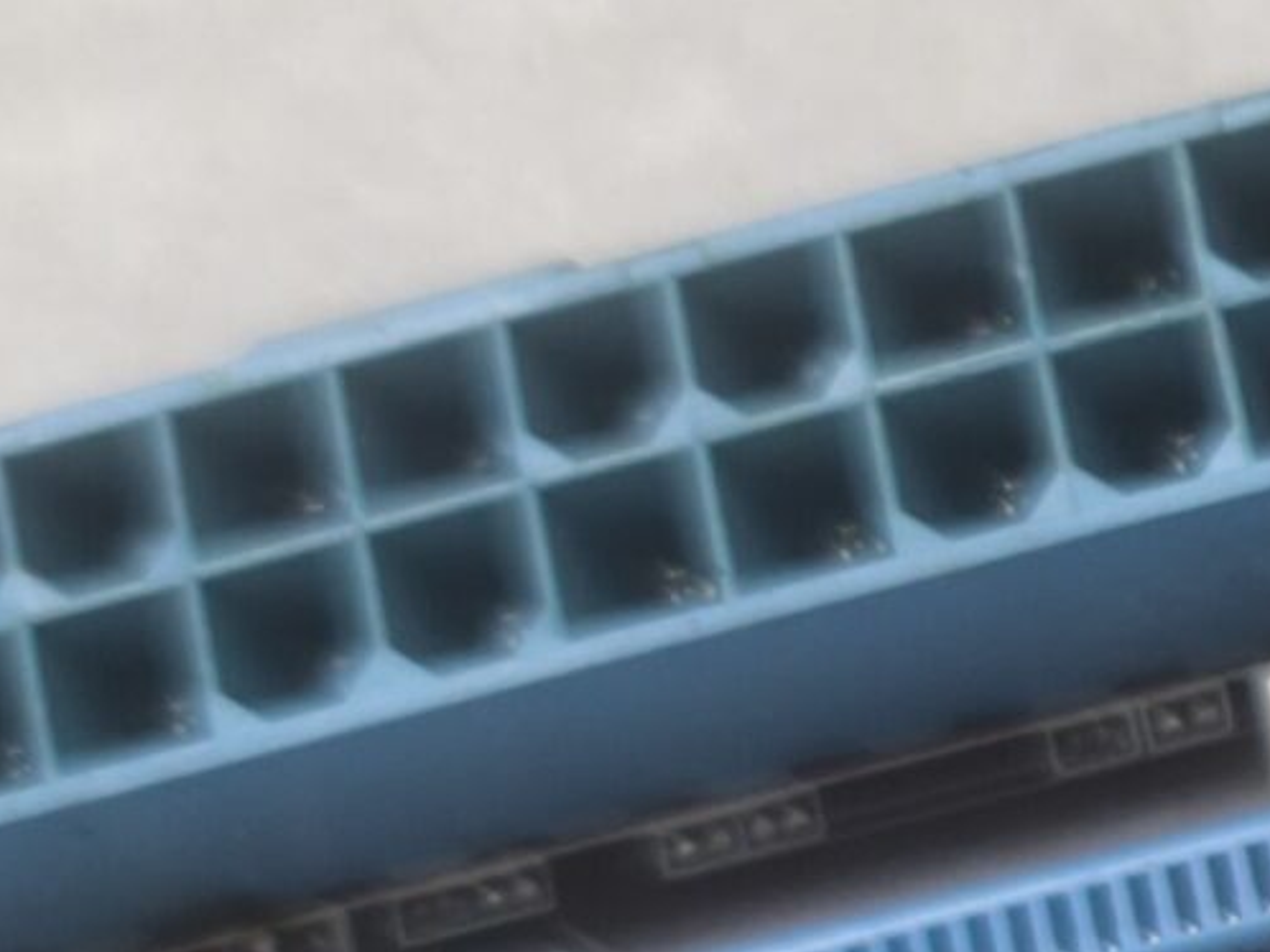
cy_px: 1202
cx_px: 3078
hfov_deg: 9.7
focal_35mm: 180
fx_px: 6601
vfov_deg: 8.1
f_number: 1.6
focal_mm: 6.57
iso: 640
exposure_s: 1/33.3
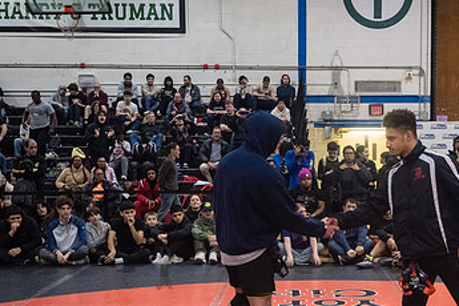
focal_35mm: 63
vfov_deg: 21.5
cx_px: 320
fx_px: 803
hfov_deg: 31.5
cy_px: 202
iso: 8000
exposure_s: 1/400
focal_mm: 35
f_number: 4
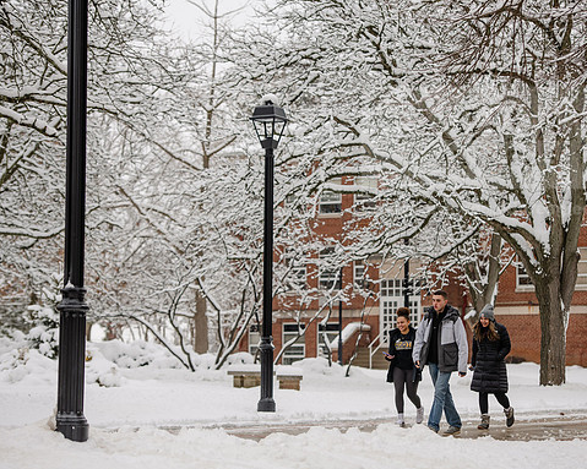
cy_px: 234
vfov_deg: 13.3
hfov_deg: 16.6
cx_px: 325
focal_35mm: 116
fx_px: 2015
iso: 100
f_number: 3.5
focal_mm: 102
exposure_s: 1/400
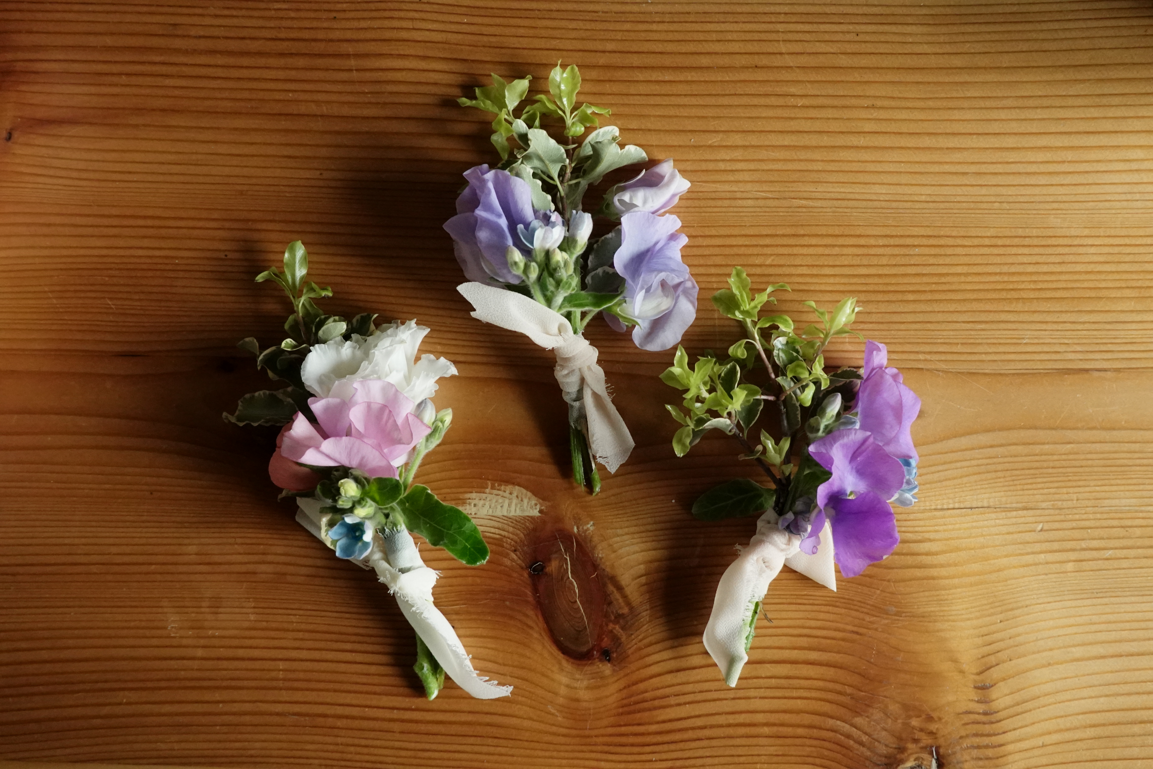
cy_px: 384
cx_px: 576
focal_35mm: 41
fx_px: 1313
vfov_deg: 32.6
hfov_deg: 47.4
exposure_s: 1/125
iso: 2000
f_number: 4
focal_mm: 15.28
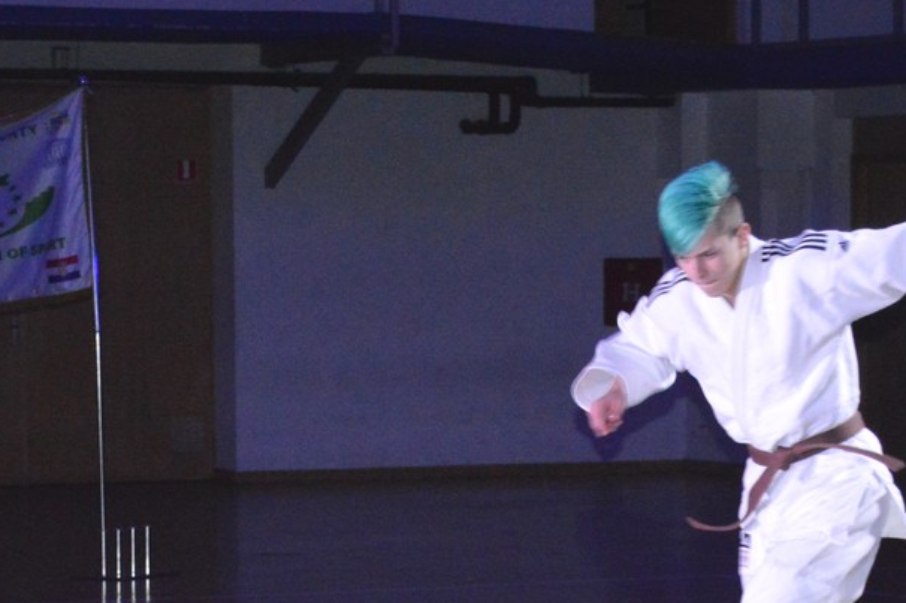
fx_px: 4853
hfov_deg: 10.7
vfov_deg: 7.0
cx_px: 550
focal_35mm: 193
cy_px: 747
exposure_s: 1/160
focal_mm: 48
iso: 3200
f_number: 5.3
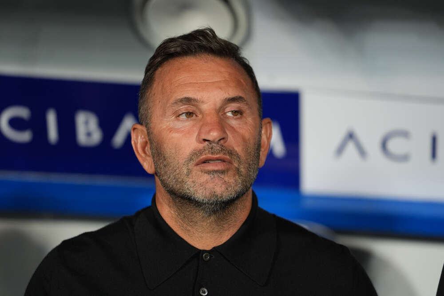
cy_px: 148
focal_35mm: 198
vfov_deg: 6.9
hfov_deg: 10.4
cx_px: 222
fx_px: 2442
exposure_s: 1/500
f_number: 2.8
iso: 1600
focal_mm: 198
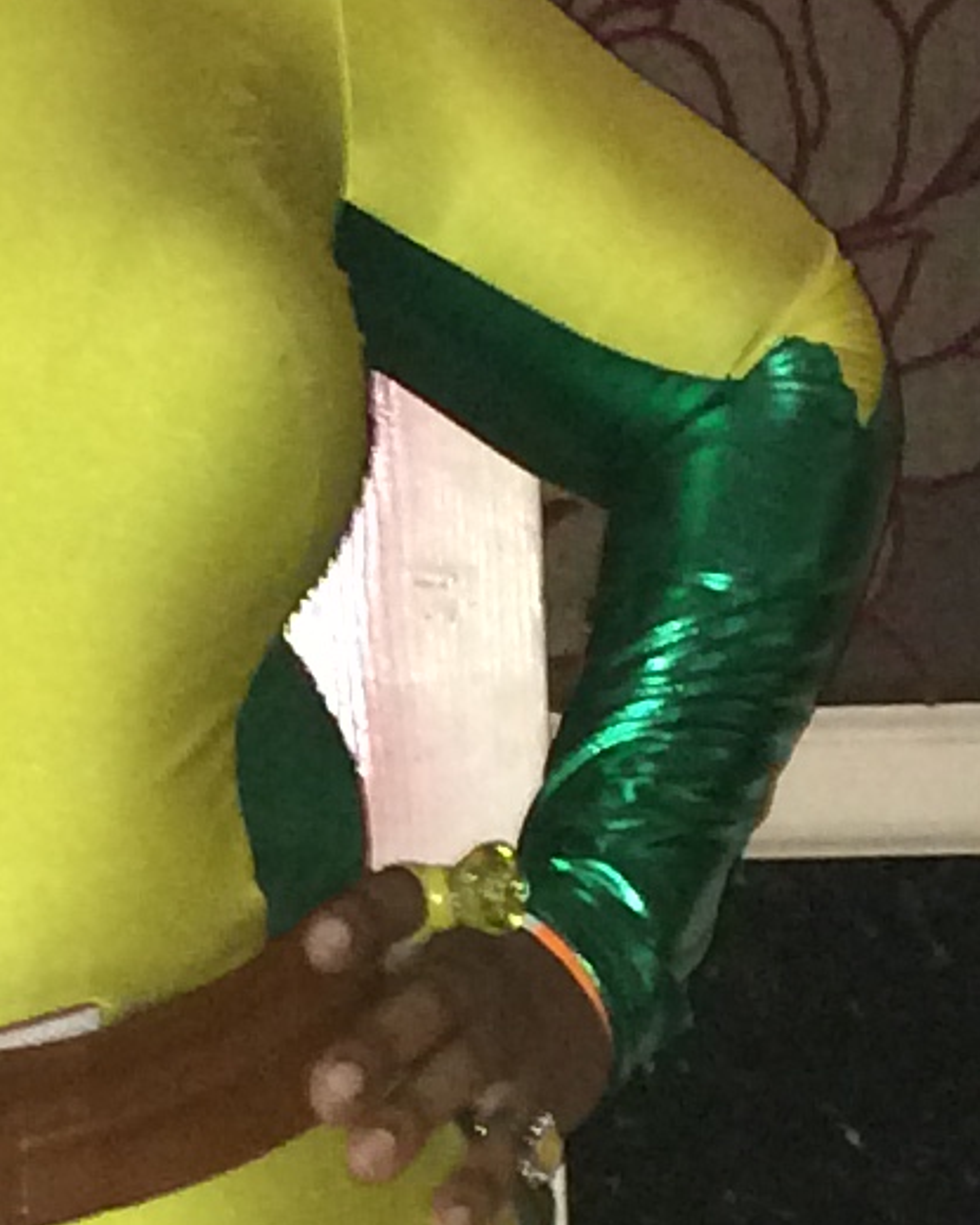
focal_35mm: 178
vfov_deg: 10.8
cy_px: 767
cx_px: 17
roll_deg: +0.5
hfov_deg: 8.6
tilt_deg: -5.7
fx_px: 6455
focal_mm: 4.15
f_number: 2.2
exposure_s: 1/16
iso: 250
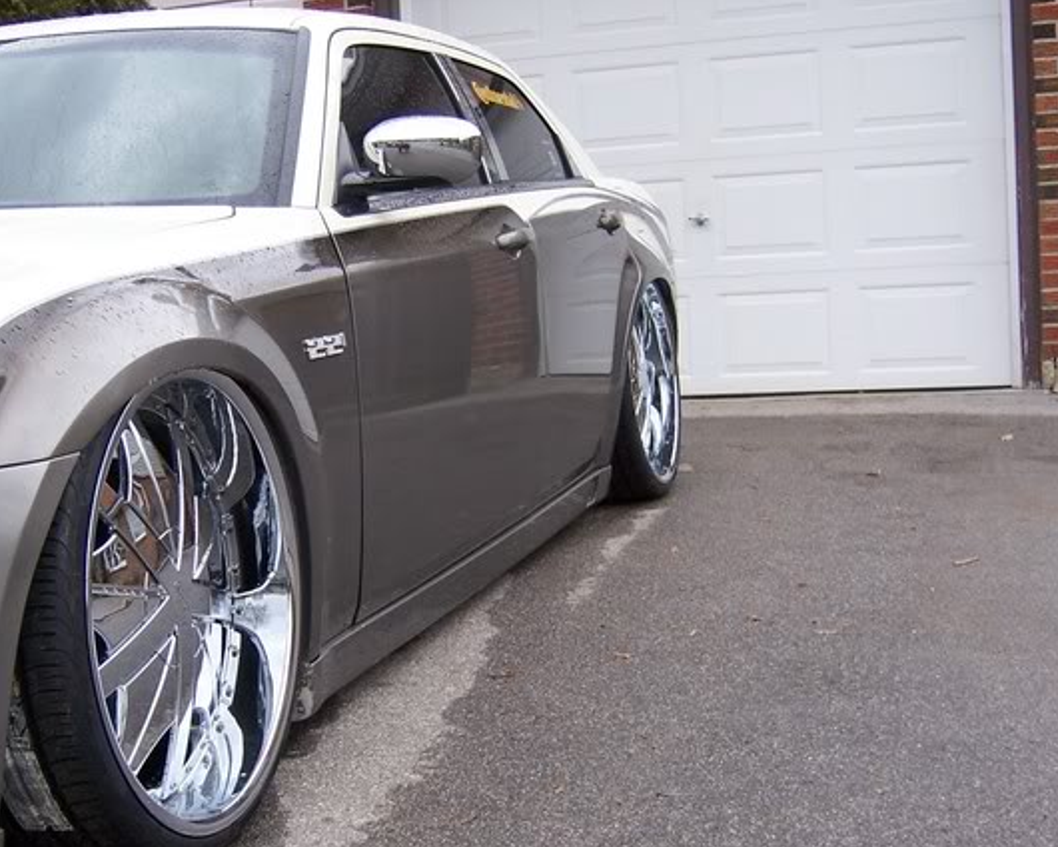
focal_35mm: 53
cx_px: 375
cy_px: 497
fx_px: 1660
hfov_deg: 35.1
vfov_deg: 28.6
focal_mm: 6.2
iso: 80
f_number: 2.8
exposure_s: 1/160
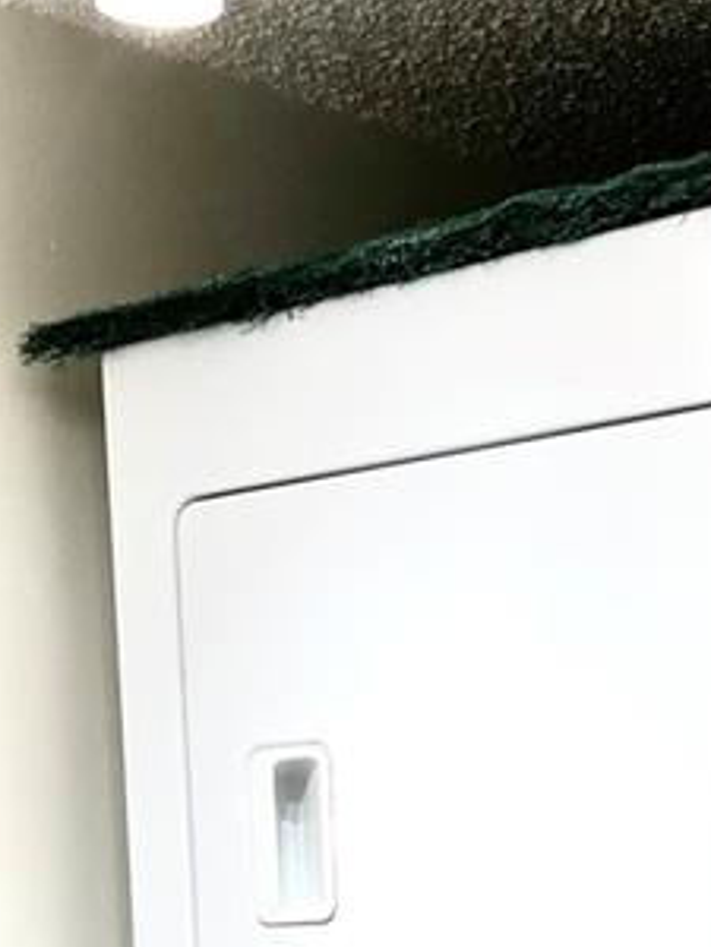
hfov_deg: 14.2
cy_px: 1124
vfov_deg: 18.0
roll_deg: +1.5
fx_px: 2848
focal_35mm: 104
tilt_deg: -2.6
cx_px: 411
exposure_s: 1/120
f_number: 1.8
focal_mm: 4.25
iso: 40
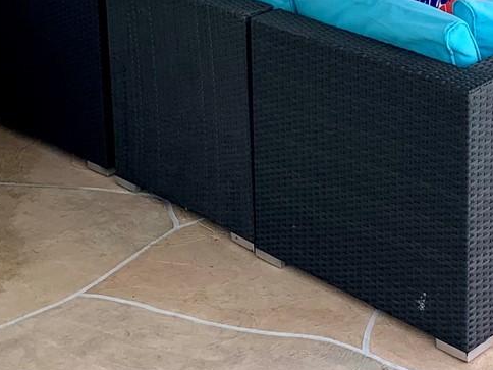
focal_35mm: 86
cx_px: 457
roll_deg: +0.8
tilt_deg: -11.6
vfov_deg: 16.1
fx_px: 1225
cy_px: -140
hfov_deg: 22.1
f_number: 1.8
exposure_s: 1/209
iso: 25
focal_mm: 4.25
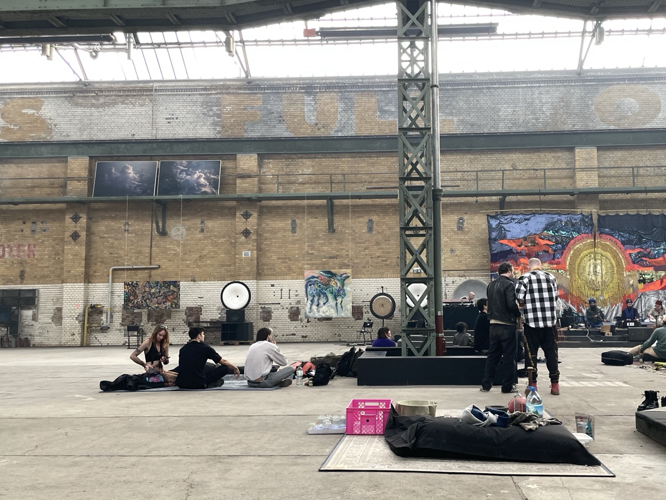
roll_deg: +0.8
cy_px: 241
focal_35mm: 36
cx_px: 395
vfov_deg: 39.7
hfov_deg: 51.1
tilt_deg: +6.3
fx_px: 693
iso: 125
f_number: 1.6
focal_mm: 4.2
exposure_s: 1/121
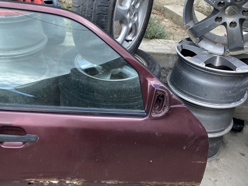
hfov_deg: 48.4
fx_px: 272
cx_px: 88
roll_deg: -2.6
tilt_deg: -37.1
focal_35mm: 38
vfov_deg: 37.4
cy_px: 117
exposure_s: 1/394
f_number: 1.8
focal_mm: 4.25
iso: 32
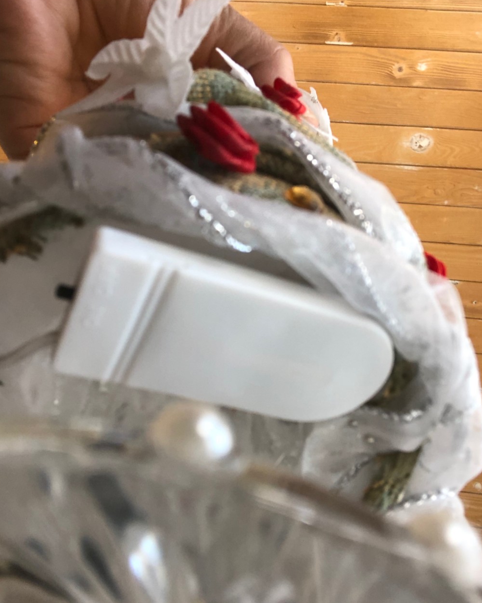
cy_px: 298
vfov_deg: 52.9
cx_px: 239
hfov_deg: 43.3
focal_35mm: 34
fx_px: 606
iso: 80
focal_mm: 2.87
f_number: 2.2
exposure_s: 1/120
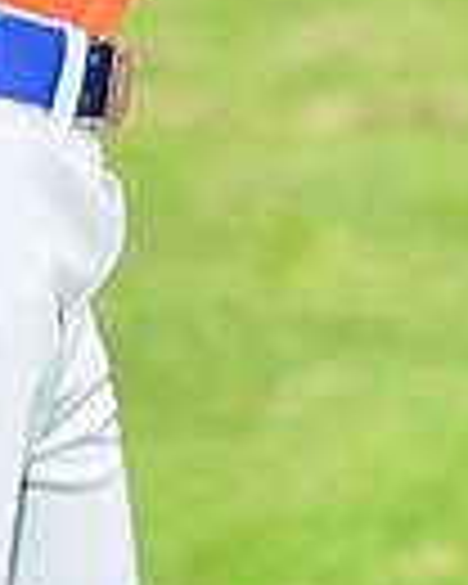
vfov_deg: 2.9
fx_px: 11618
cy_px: -495
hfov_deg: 2.3
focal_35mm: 671
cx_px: 92
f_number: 4.5
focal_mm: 160
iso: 125
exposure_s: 1/250
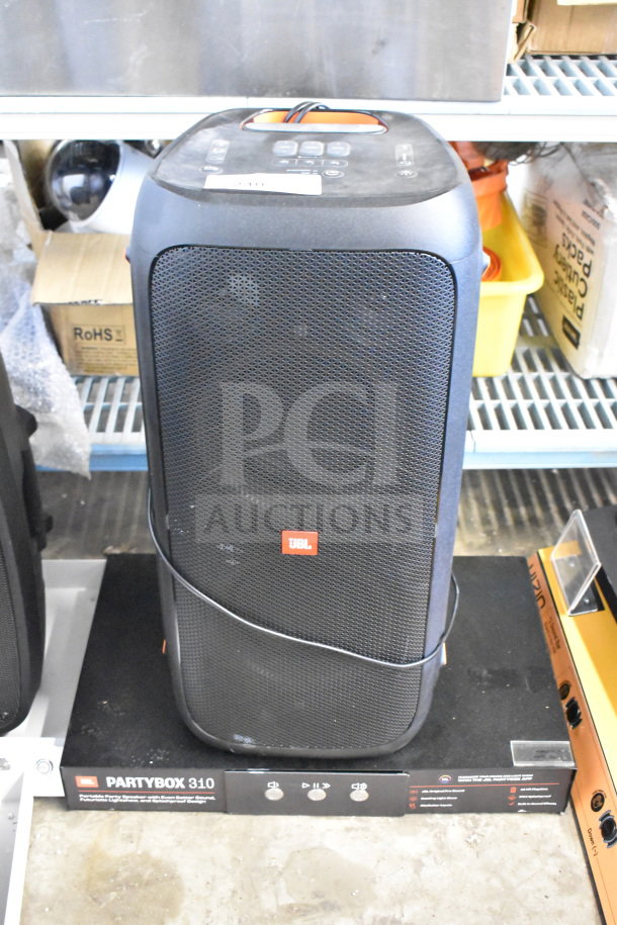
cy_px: 462
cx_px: 308
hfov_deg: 33.0
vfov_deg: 47.9
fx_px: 1041
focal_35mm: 40
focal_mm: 27
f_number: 4
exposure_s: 1/40
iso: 16000
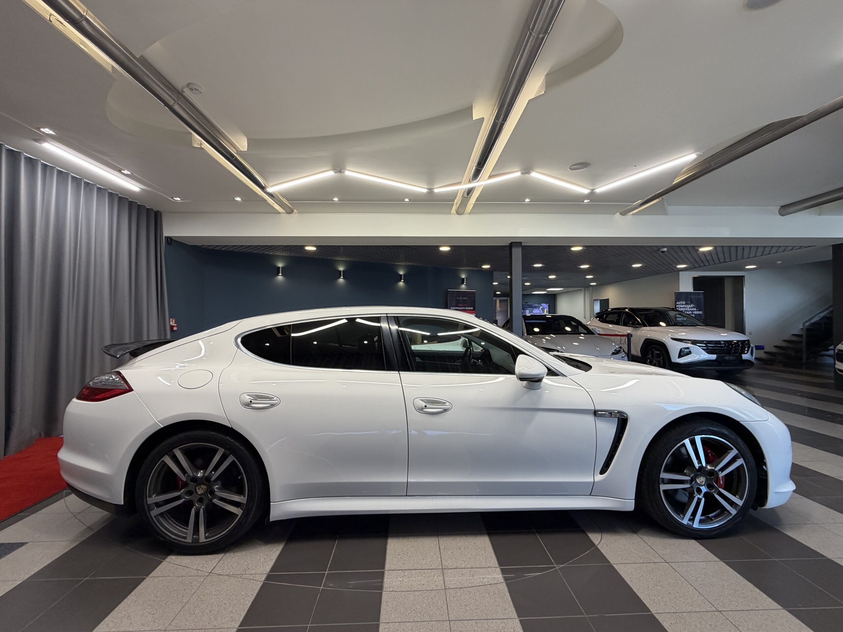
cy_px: 316
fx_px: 341
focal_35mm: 14
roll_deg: +0.6
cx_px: 422
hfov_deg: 102.1
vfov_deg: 85.7
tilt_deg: +1.0
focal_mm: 2.22
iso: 160
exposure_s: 1/100
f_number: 2.2
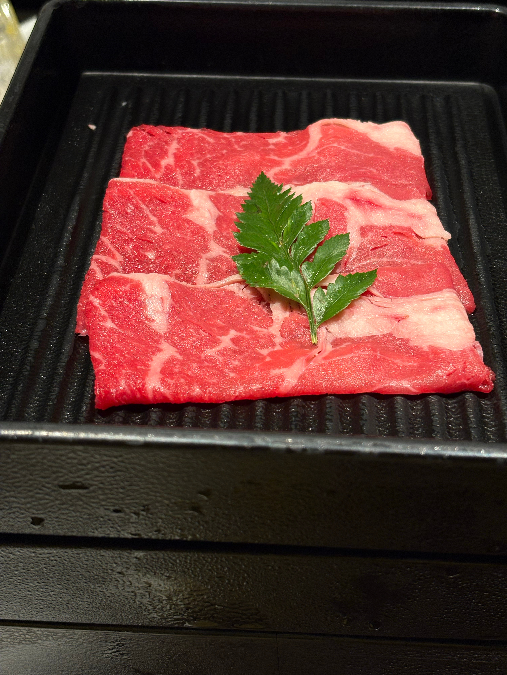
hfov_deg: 28.0
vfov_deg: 36.8
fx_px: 1015
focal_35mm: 52
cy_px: 338
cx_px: 254
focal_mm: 5.96
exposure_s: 1/50
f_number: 1.6
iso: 40
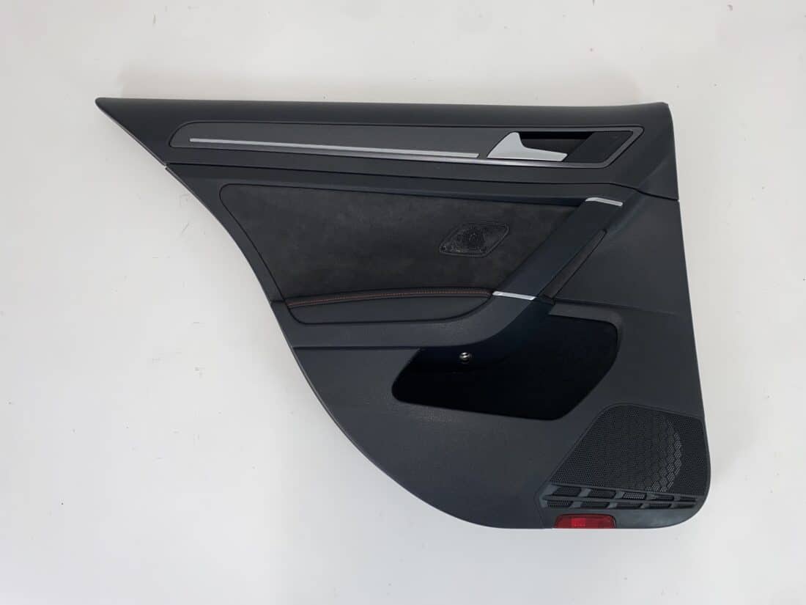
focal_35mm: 26
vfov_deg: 53.1
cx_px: 403
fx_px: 605
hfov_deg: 67.3
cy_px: 302
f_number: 1.8
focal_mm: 4.25
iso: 32
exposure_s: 1/100
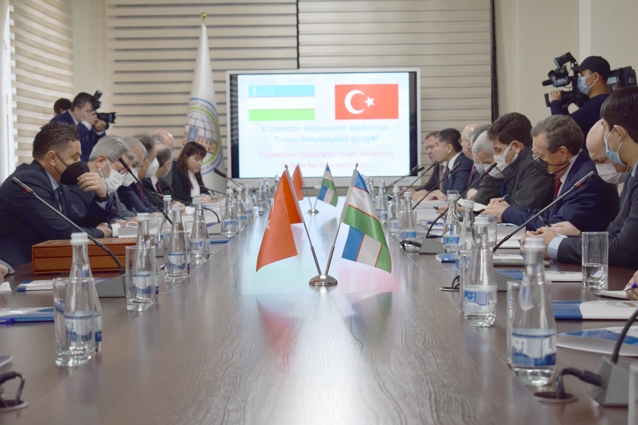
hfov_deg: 28.1
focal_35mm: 72
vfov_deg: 18.9
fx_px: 1276
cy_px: 212
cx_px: 319
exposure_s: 1/60
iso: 500
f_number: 5.3
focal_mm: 48
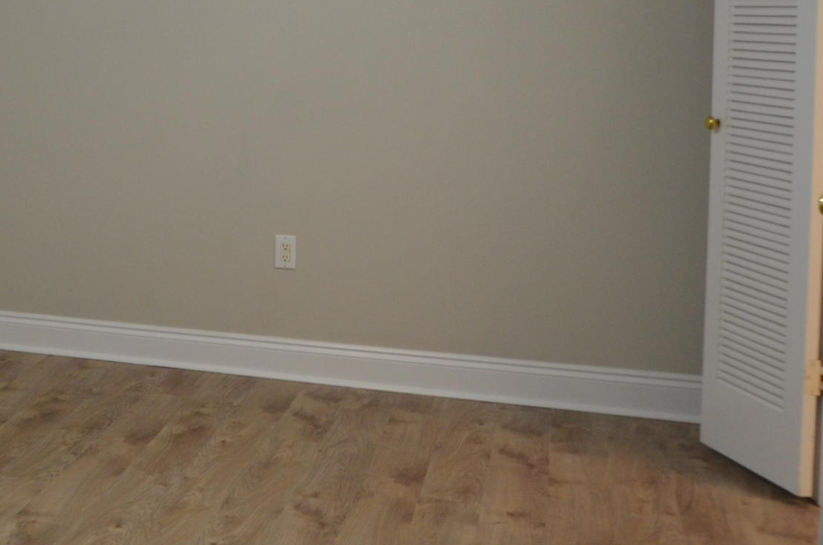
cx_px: -82
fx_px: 1377
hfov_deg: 29.9
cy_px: 86
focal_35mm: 60
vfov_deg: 22.0
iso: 500
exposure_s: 1/60
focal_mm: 15
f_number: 4
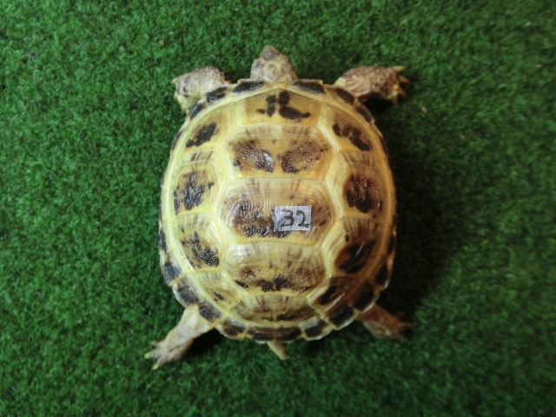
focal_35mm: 28
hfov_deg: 63.4
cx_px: 278
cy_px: 208
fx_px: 450
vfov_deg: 49.7
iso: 250
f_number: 3
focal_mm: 5
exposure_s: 1/60
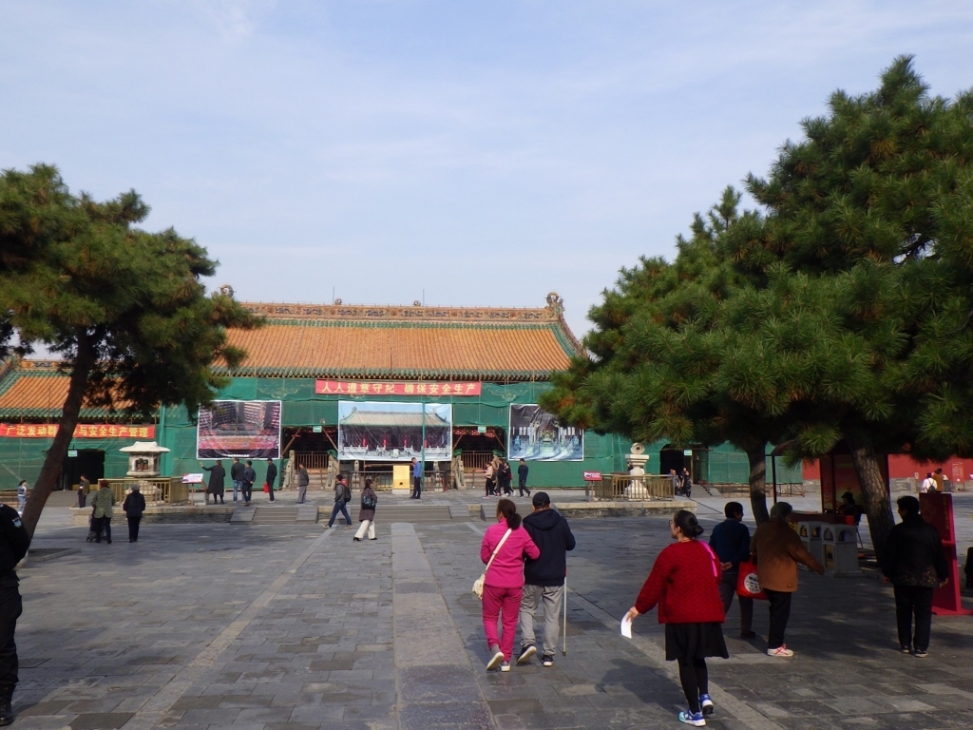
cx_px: 486
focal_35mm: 28
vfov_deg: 49.7
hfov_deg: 63.4
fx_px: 787
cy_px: 365
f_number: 4.2
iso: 125
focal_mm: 5
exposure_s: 1/640
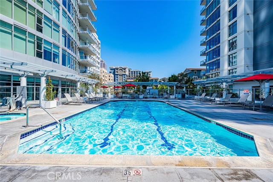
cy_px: 91
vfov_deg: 81.1
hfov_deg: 104.3
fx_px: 106
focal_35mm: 14
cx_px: 136
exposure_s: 1/500
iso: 80
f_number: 5.6
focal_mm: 14
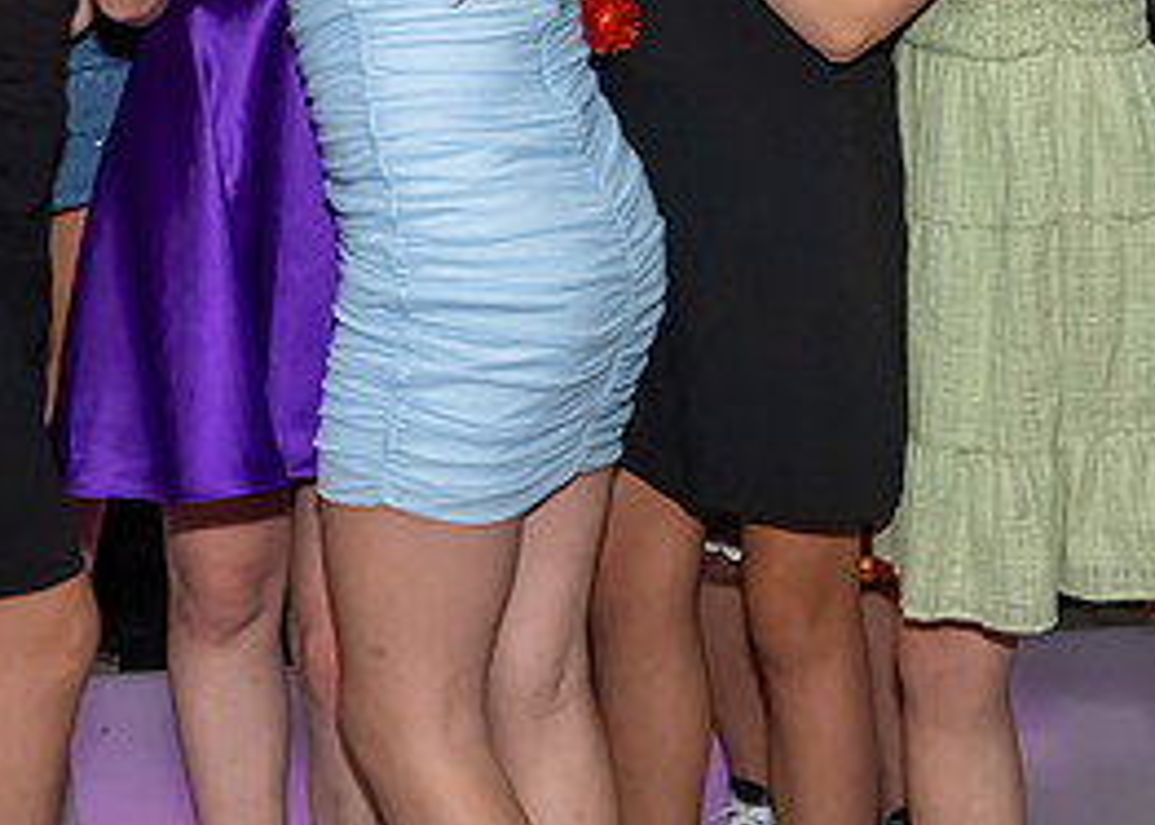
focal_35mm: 125
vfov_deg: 11.2
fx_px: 4099
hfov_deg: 15.9
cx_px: 135
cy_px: -215
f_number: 9
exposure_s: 1/250
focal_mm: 31
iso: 2500
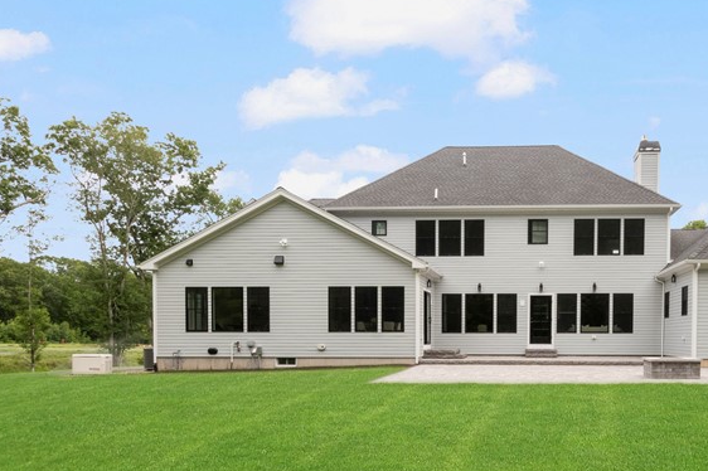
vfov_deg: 44.9
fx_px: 570
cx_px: 477
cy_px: 236
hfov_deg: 62.0
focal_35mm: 29
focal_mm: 10
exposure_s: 1/200
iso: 400
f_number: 14
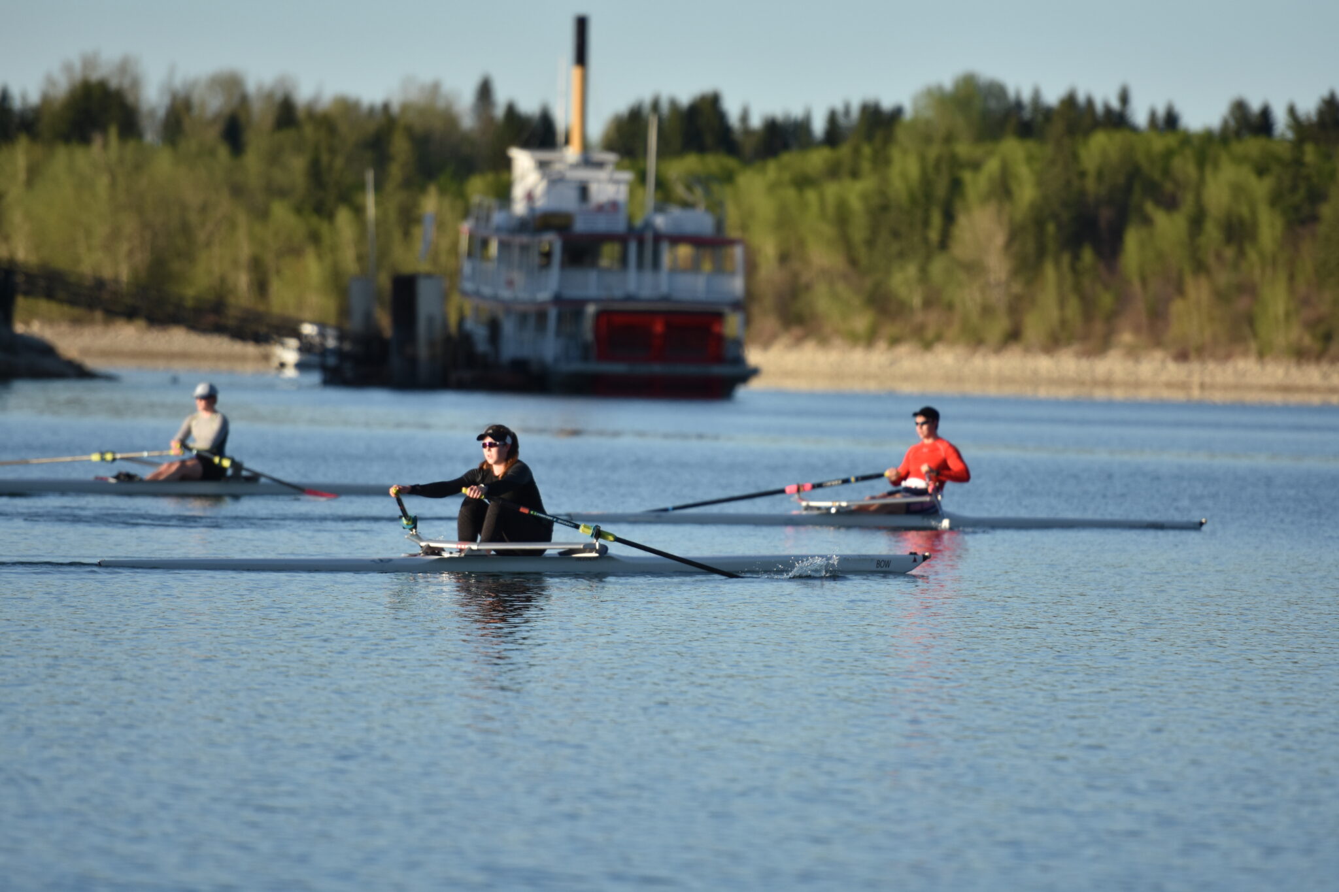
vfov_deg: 4.6
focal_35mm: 300
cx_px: 670
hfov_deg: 6.9
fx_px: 11157
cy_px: 446
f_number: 2.8
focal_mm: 200
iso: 320
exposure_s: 1/4000
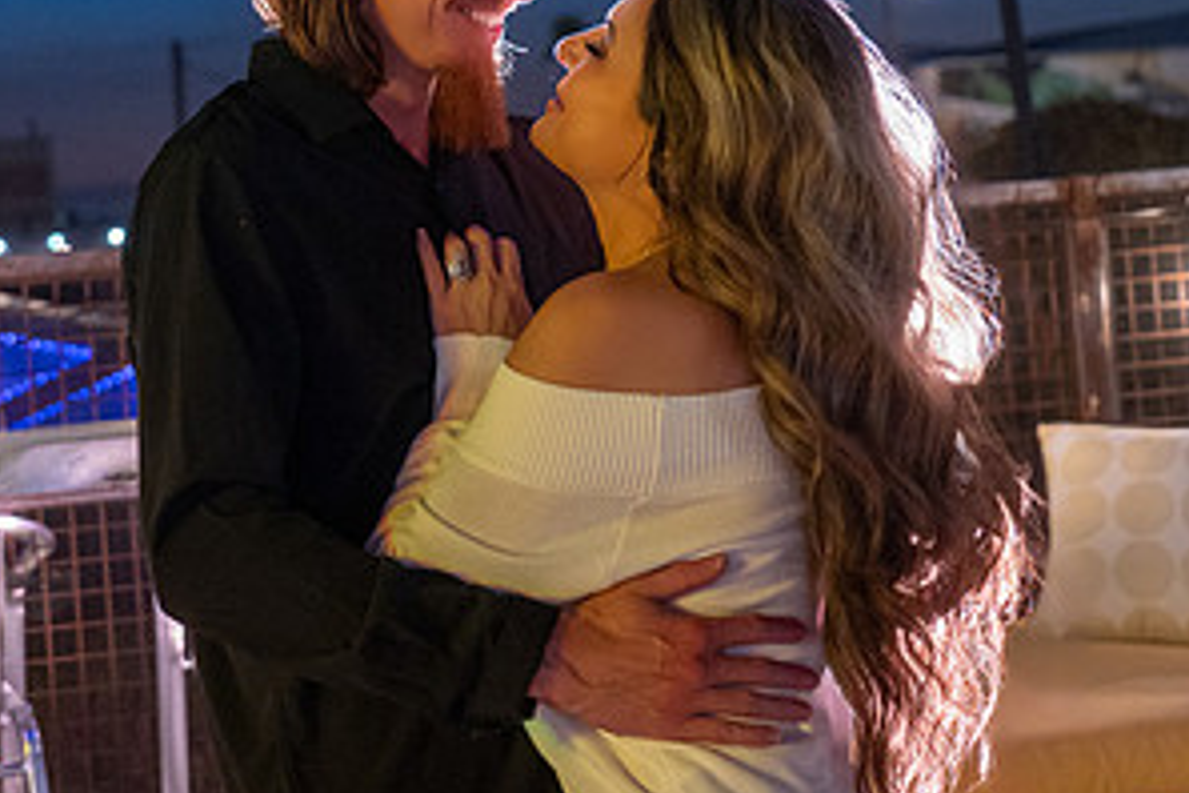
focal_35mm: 80
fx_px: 2642
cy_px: 138
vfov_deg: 16.9
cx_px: 212
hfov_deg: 24.9
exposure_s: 1/40
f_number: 4
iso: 3200
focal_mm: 41
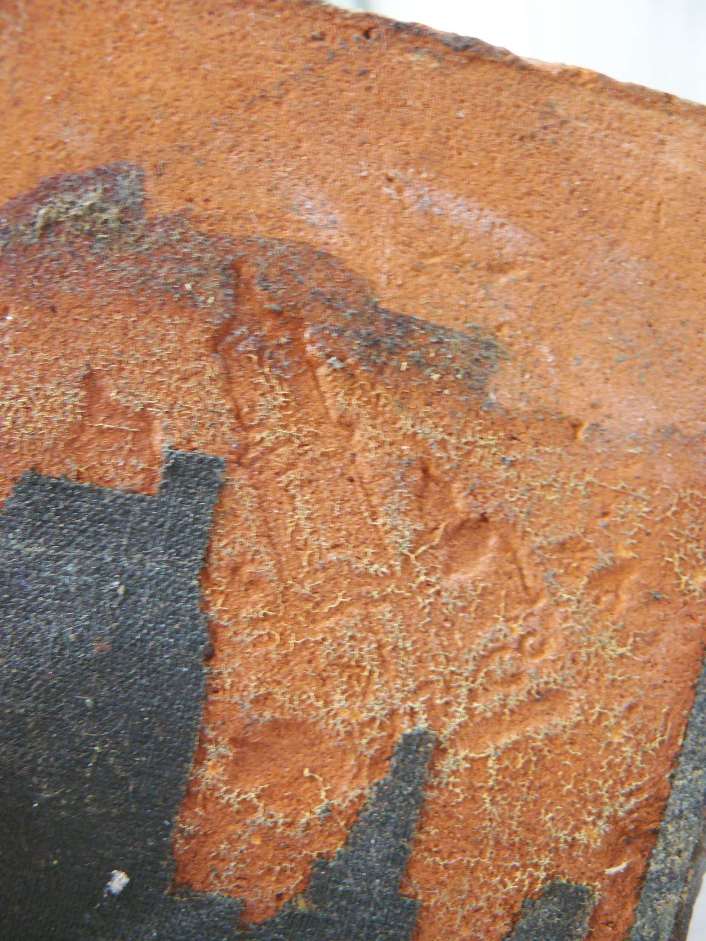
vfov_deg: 51.4
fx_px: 979
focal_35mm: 36
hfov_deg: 39.7
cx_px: 353
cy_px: 470
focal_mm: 6
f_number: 2.8
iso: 200
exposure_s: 1/25
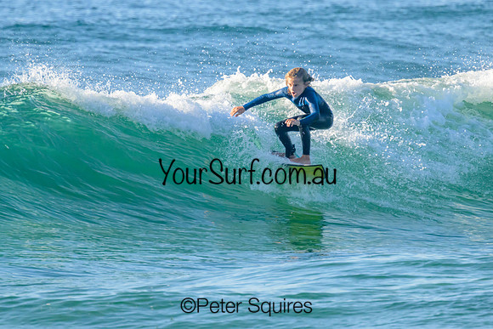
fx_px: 14143
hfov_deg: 2.0
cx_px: 245
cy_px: 124
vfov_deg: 1.3
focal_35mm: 1033
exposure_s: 1/2000
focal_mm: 800
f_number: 11
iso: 1800
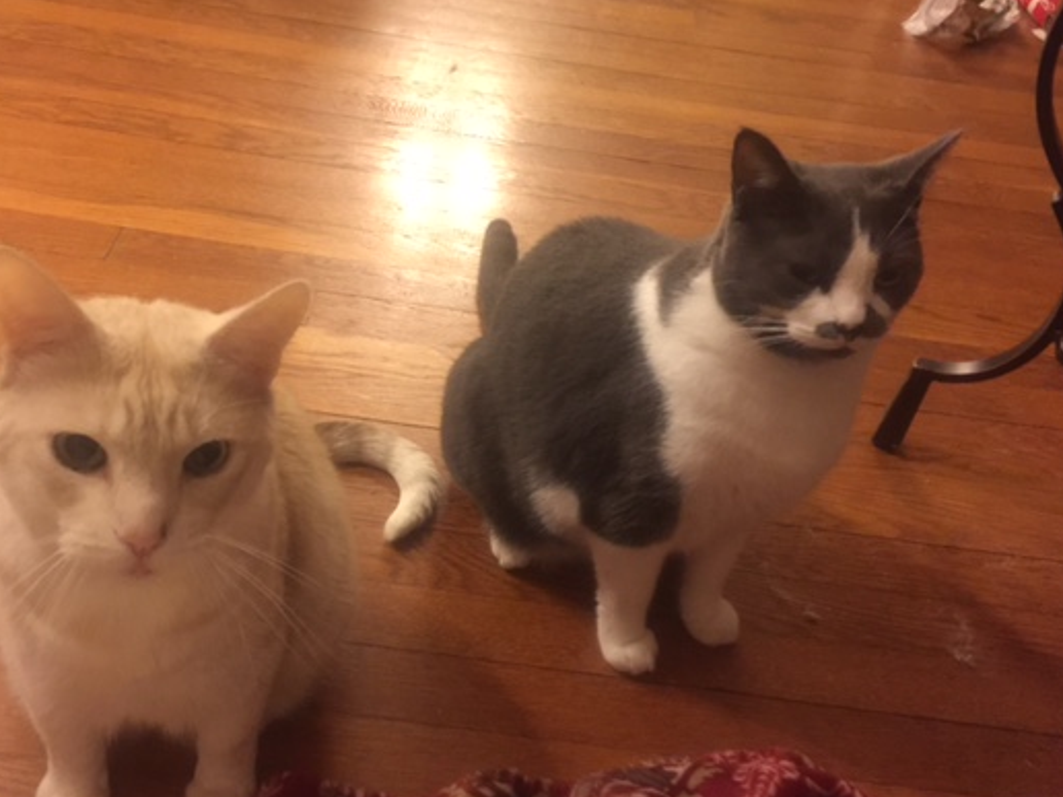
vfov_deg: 39.7
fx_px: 1106
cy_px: 391
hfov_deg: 51.3
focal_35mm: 36
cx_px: 499
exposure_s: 1/4
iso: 125
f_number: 2.2
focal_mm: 4.15
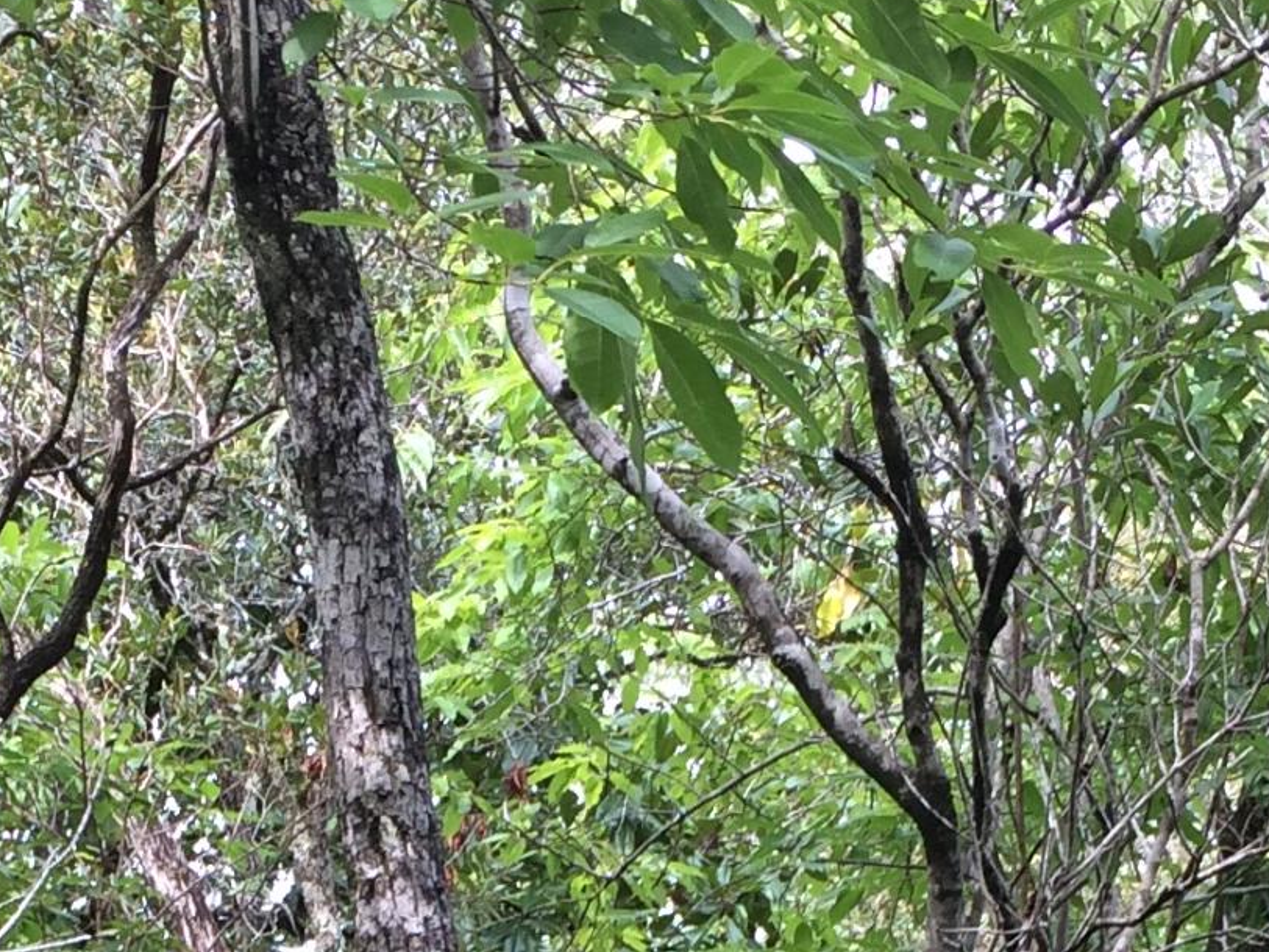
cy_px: 1611
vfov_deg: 12.8
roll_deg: +1.6
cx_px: 429
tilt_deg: +2.7
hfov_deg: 18.3
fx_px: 3923
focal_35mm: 107
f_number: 2.2
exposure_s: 1/120
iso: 40
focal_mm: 4.15
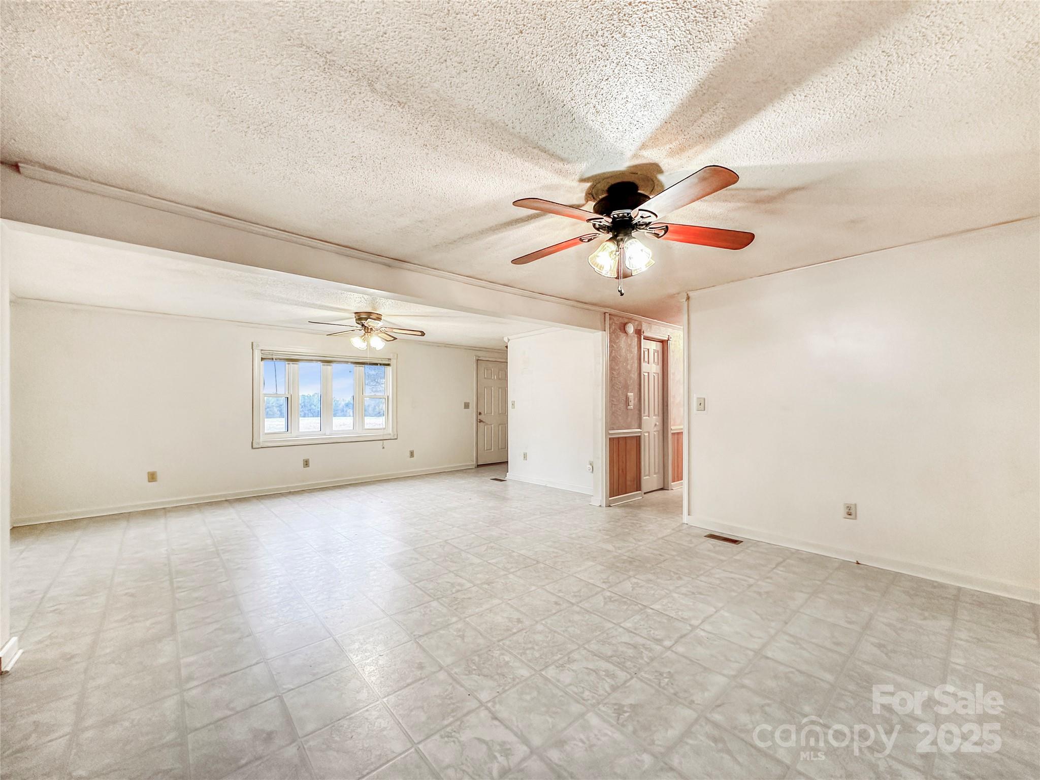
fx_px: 421
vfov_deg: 85.7
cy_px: 390
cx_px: 520
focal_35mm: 14
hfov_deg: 102.1
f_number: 2.2
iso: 200
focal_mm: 2.22
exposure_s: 1/60
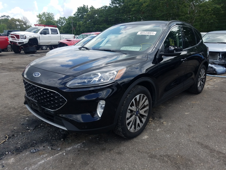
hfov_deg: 67.3
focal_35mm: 26
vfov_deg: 53.1
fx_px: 170
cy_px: 85
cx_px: 113
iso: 50
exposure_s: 1/1667
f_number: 1.7
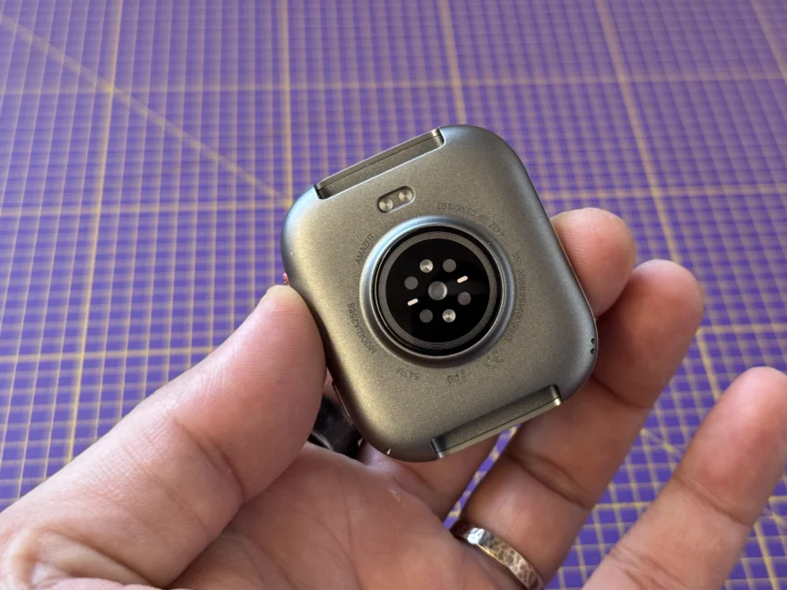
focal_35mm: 56
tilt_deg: -46.9
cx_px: 437
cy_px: 286
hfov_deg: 34.3
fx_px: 1273
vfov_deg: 26.1
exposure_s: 1/50
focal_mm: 6.76
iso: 200
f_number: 1.78
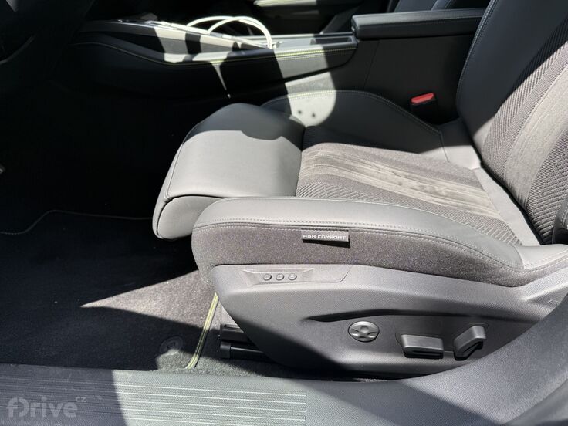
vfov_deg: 56.8
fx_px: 394
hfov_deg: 71.6
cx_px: 284
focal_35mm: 24
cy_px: 213
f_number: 1.78
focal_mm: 6.76
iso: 80
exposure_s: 1/555
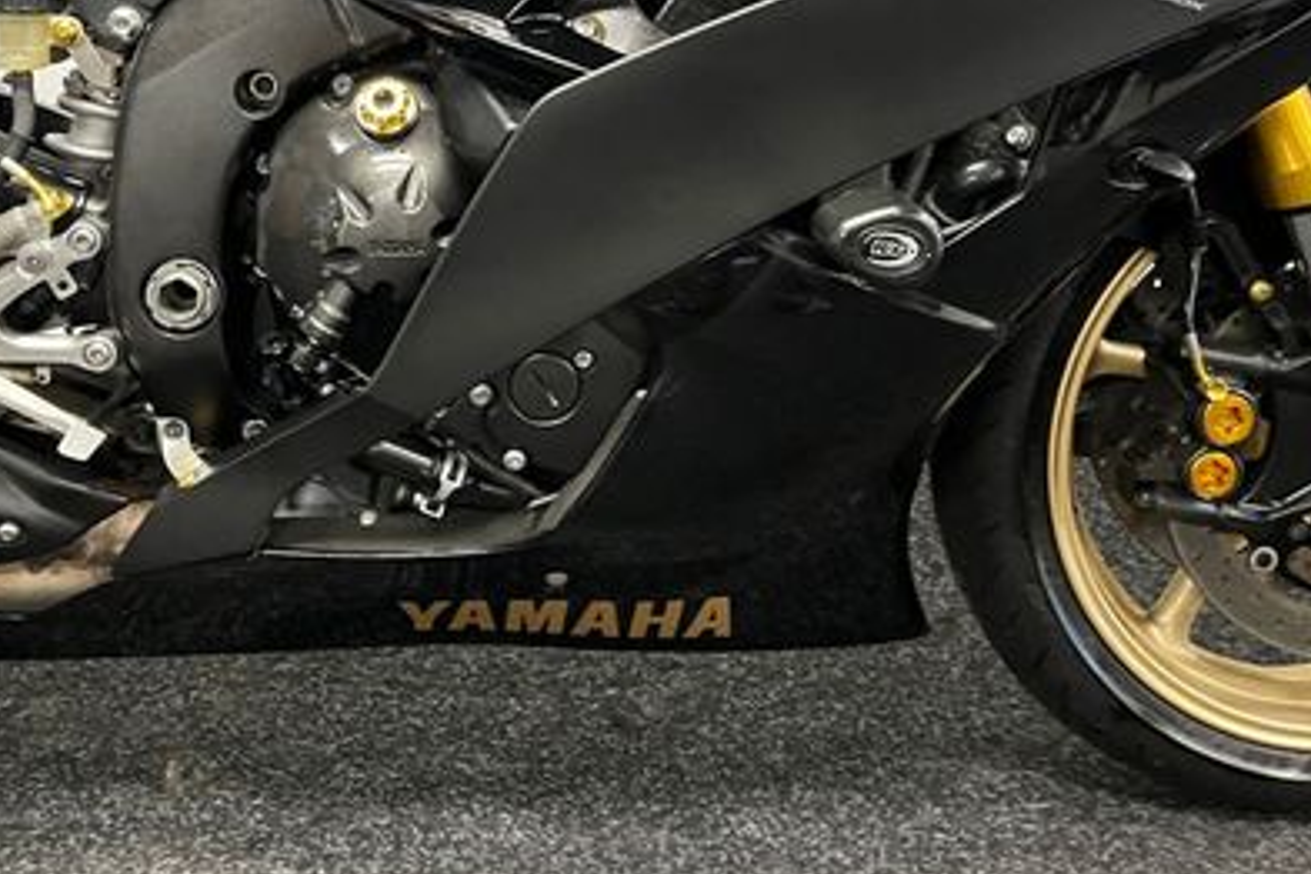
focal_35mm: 44
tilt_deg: -15.6
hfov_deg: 44.2
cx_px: 514
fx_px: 1602
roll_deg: -2.7
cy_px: 157
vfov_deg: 29.7
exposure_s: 1/33
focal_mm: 5.1
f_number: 1.6
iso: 500
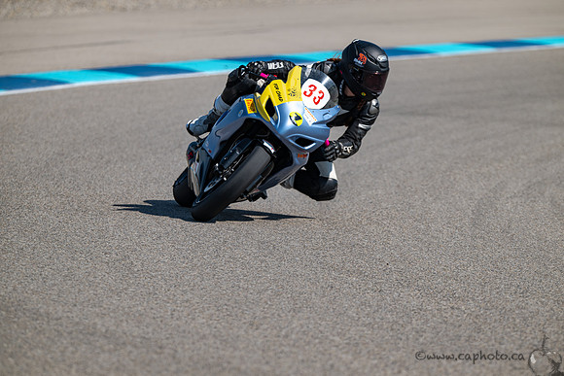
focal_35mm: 340
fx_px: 5328
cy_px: 188
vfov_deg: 4.0
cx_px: 282
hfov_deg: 6.1
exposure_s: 1/1250
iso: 125
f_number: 6
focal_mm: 340
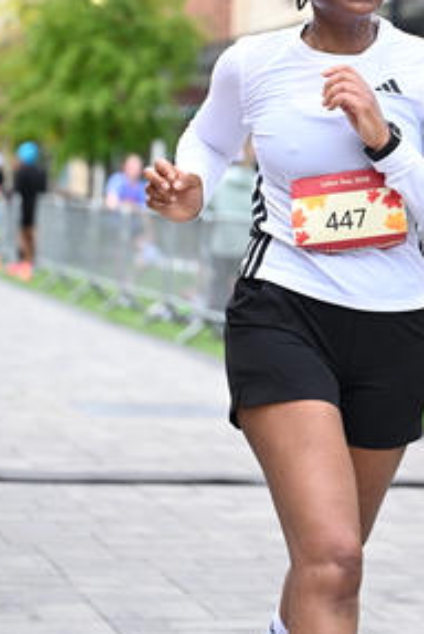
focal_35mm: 136
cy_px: 88
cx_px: 390
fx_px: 2397
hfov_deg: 10.1
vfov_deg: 14.9
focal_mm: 71
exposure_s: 1/1600
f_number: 2.8
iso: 640
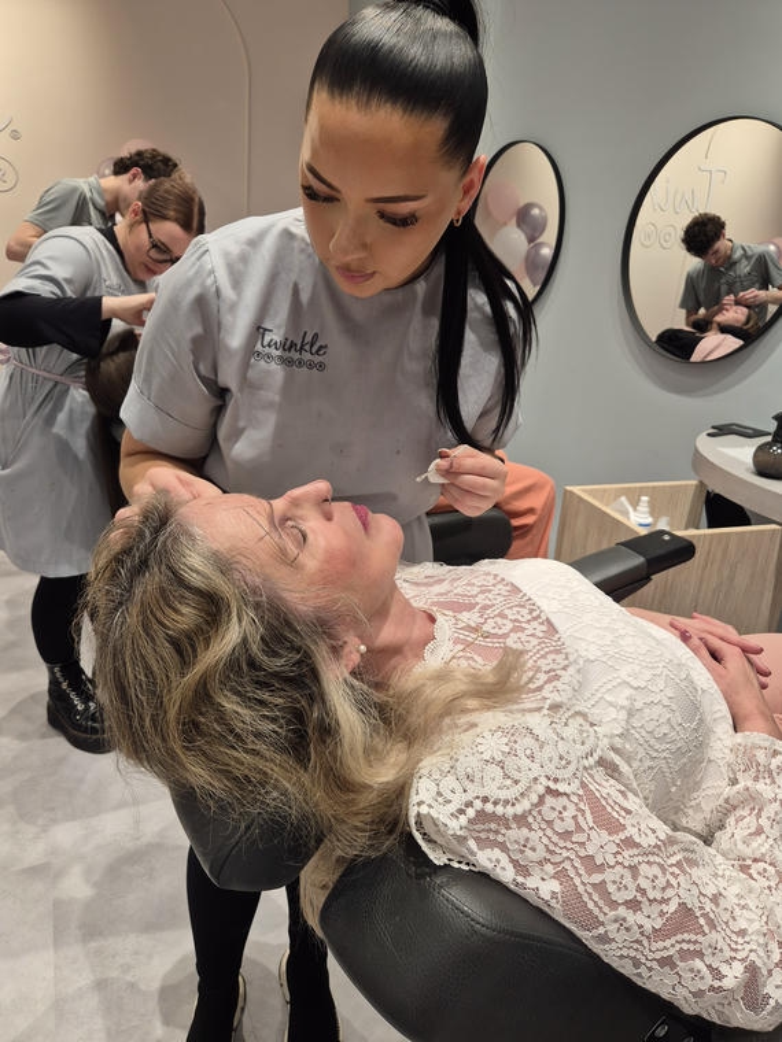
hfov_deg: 58.9
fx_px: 693
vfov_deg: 73.9
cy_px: 521
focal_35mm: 23
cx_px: 391
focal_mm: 5.4
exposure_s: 1/100
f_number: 1.8
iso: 50
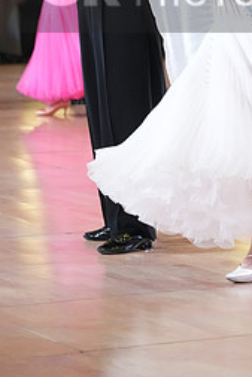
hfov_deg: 5.7
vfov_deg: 8.5
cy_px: -16
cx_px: 226
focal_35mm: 241
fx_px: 2527
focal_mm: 105
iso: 3200
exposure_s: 1/400
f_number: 4
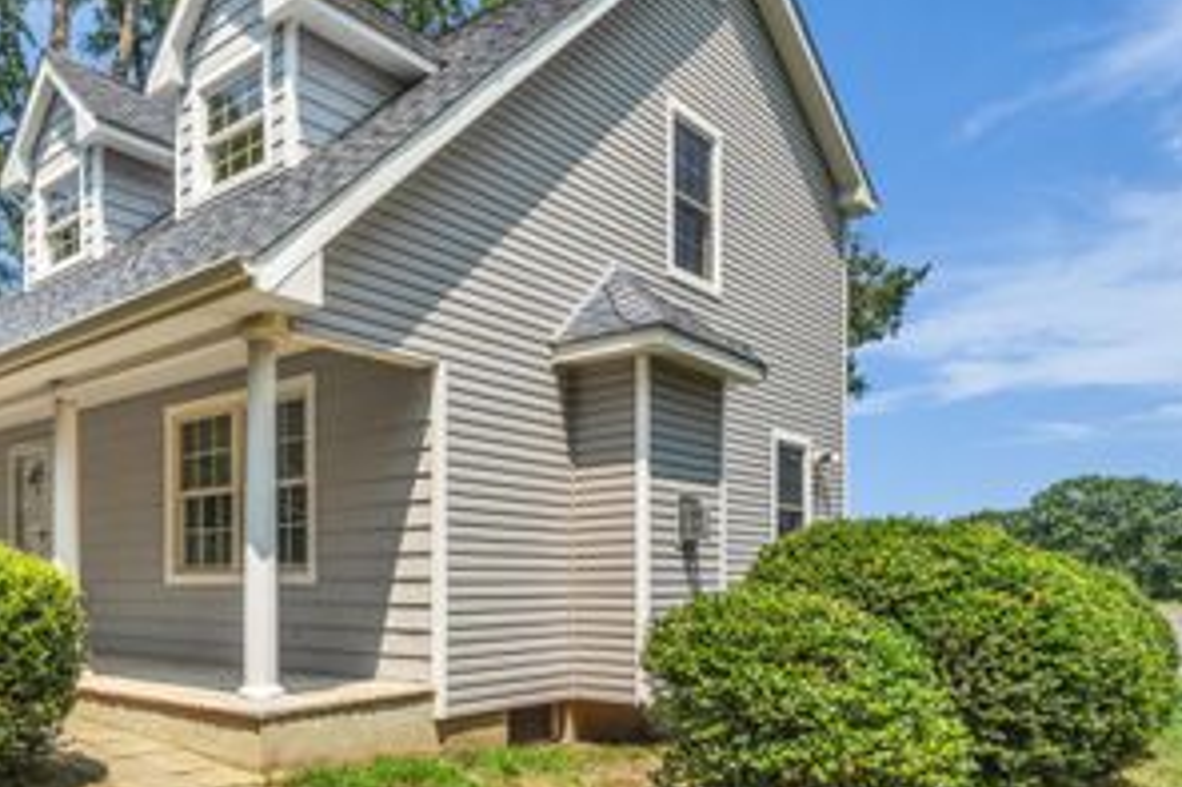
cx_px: 351
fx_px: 930
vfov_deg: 45.3
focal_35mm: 28
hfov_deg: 62.5
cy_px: 505
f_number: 22
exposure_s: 1/25
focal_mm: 16.8
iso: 100
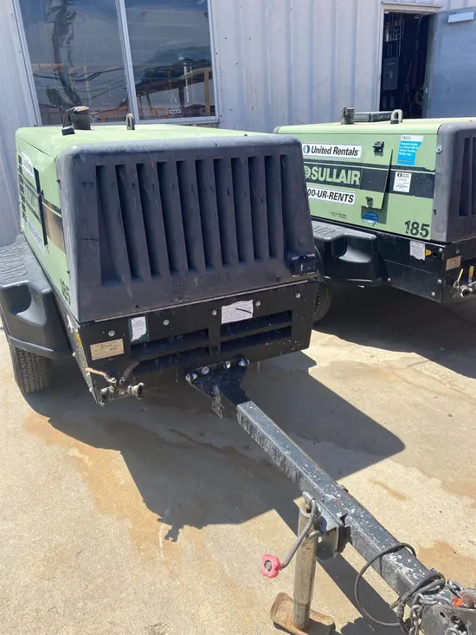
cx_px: 238
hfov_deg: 53.1
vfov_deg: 67.3
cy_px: 318
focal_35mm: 26
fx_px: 477
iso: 32
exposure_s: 1/1838
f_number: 1.8
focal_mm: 4.25
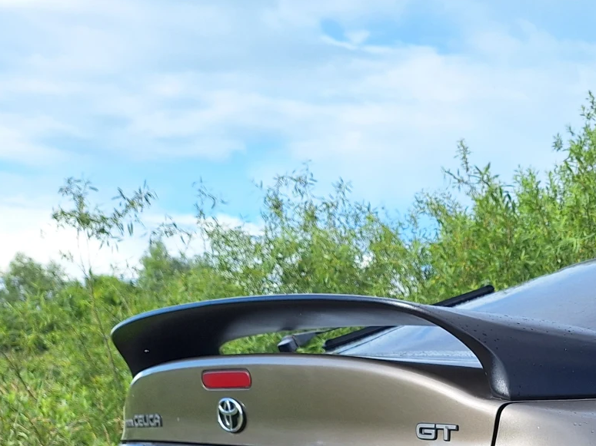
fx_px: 981
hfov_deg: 31.0
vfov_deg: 23.2
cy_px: 550
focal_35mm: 57
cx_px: 612
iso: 40
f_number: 1.8
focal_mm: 5.54
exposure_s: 1/1361
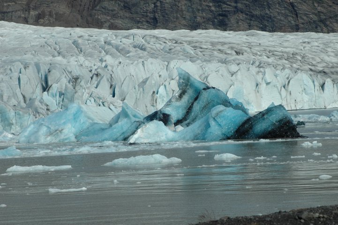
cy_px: 112
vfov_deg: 7.0
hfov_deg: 10.6
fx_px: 1830
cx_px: 169
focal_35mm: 195
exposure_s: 1/640
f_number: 11
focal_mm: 130
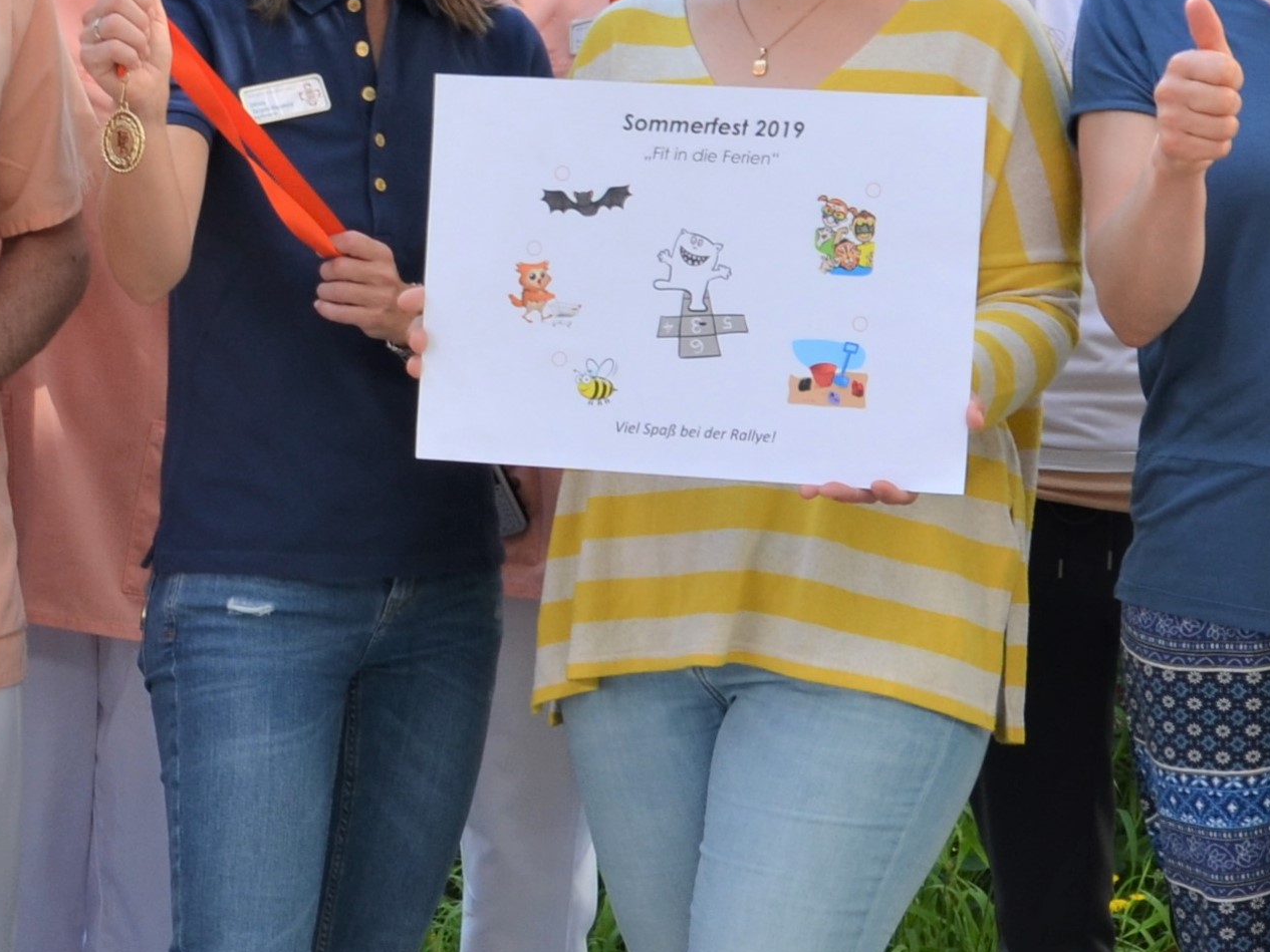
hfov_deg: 18.5
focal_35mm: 105
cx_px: 139
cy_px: 445
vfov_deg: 14.1
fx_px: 3840
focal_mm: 21
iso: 200
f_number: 8
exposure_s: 1/250
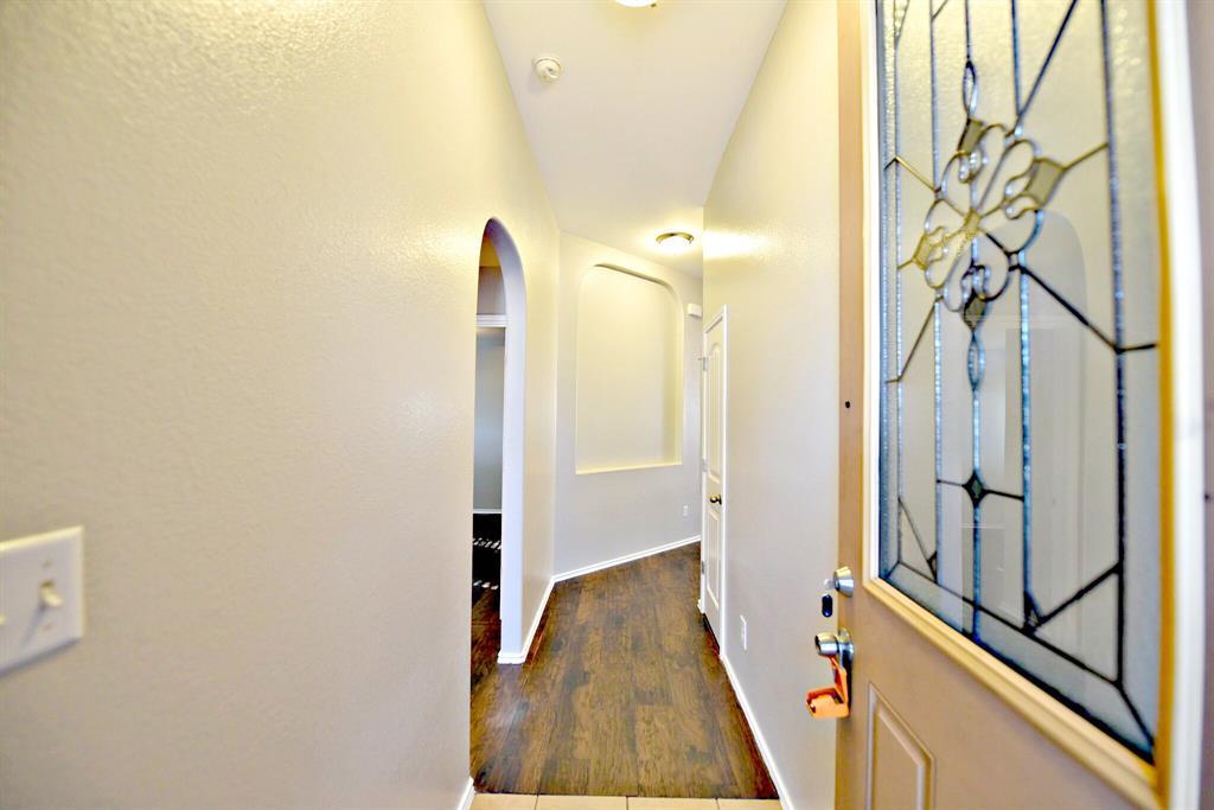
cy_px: 405
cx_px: 607
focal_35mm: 14
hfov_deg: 104.2
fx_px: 472
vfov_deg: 81.2
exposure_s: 1/60
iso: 800
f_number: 3.5
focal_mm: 14
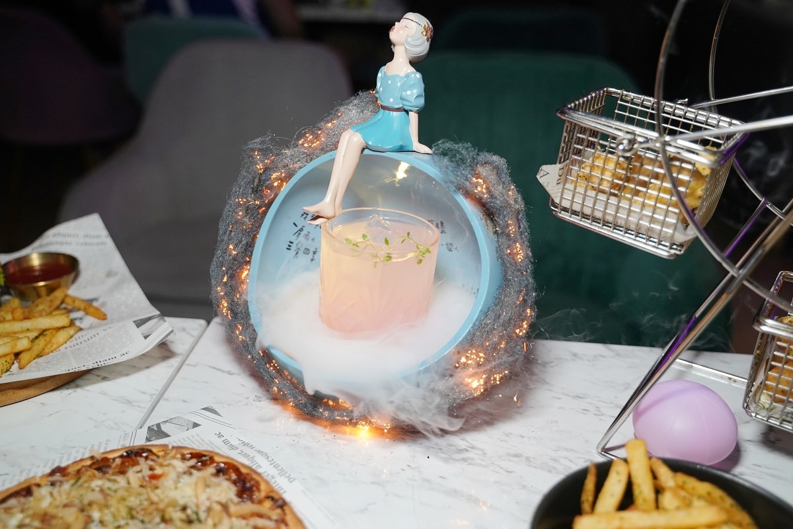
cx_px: 396
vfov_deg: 37.9
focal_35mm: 35
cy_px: 264
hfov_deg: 54.4
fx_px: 771
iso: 1600
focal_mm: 35
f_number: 3.2
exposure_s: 1/160
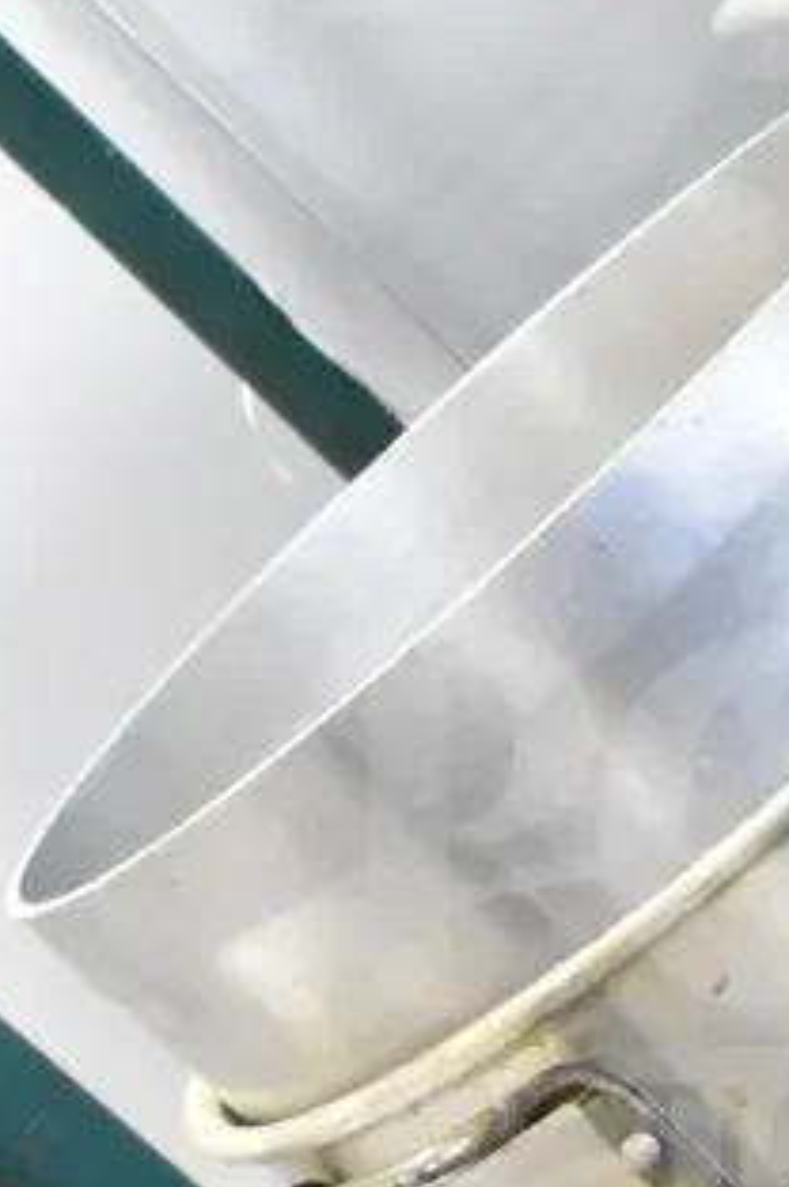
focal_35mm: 79
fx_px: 2603
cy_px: 927
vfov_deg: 25.3
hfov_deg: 17.0
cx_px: 690
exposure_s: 1/200
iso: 6400
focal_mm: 18
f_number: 7.1
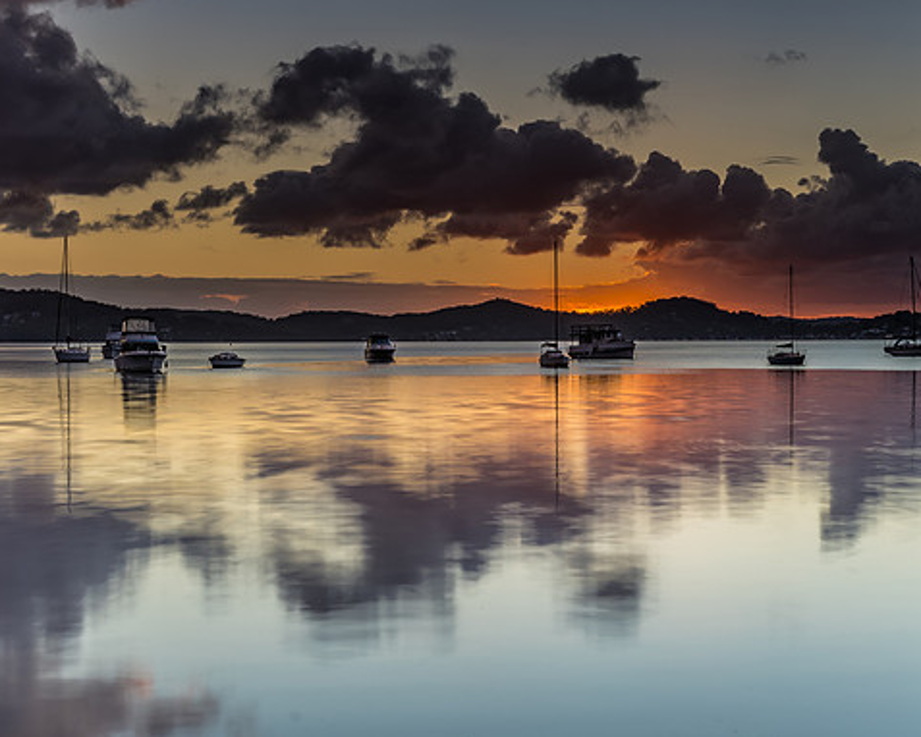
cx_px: 556
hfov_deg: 29.1
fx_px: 1772
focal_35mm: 65
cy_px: 366
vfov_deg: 23.5
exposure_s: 2
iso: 50
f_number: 11
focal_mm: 38
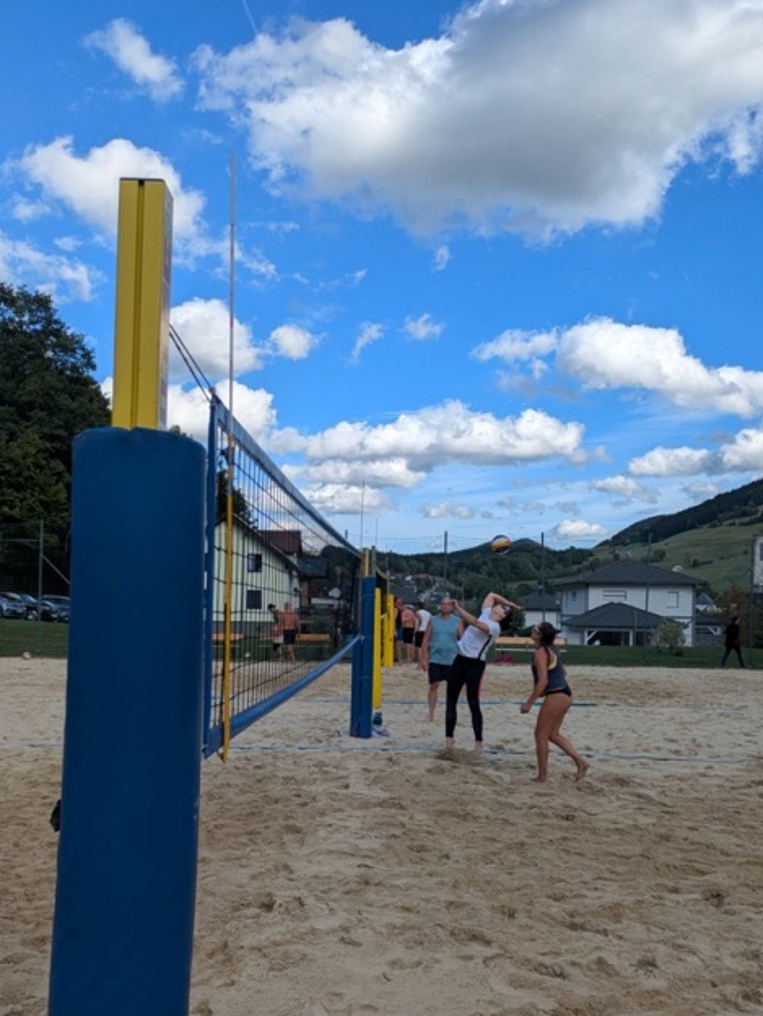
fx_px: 940
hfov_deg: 44.1
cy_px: 610
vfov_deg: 56.4
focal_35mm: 32
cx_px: 421
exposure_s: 1/1821
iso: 42
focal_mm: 5.43
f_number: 1.89
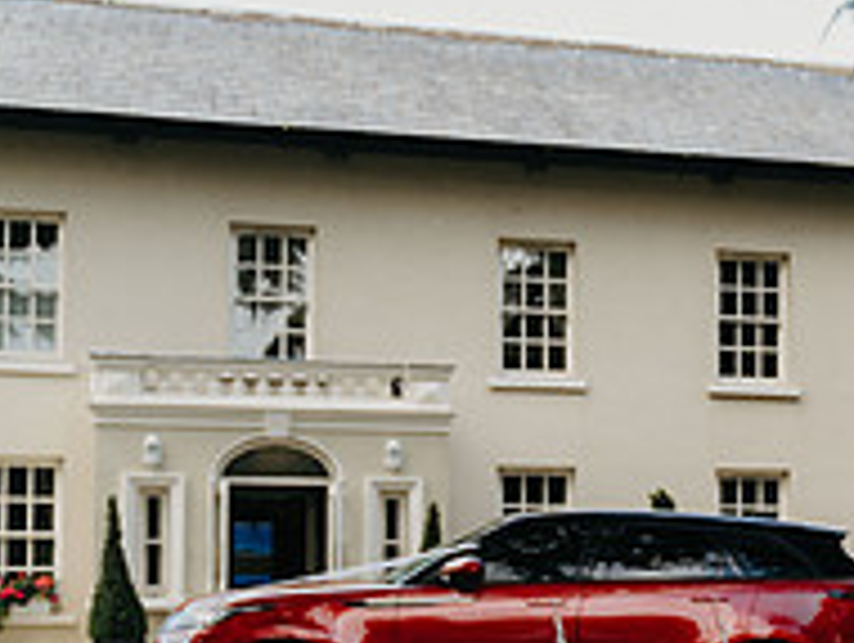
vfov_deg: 17.9
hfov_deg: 22.2
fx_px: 2026
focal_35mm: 82
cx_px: 998
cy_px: 519
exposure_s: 1/640
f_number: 2.8
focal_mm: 28
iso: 320
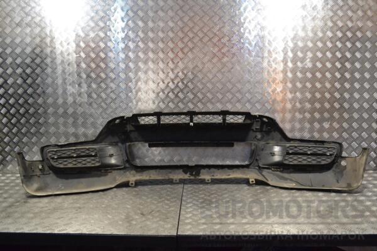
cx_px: 188
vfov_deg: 40.0
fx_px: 346
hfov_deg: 57.2
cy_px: 126
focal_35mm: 33
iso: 3200
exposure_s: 1/250
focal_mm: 22
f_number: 8
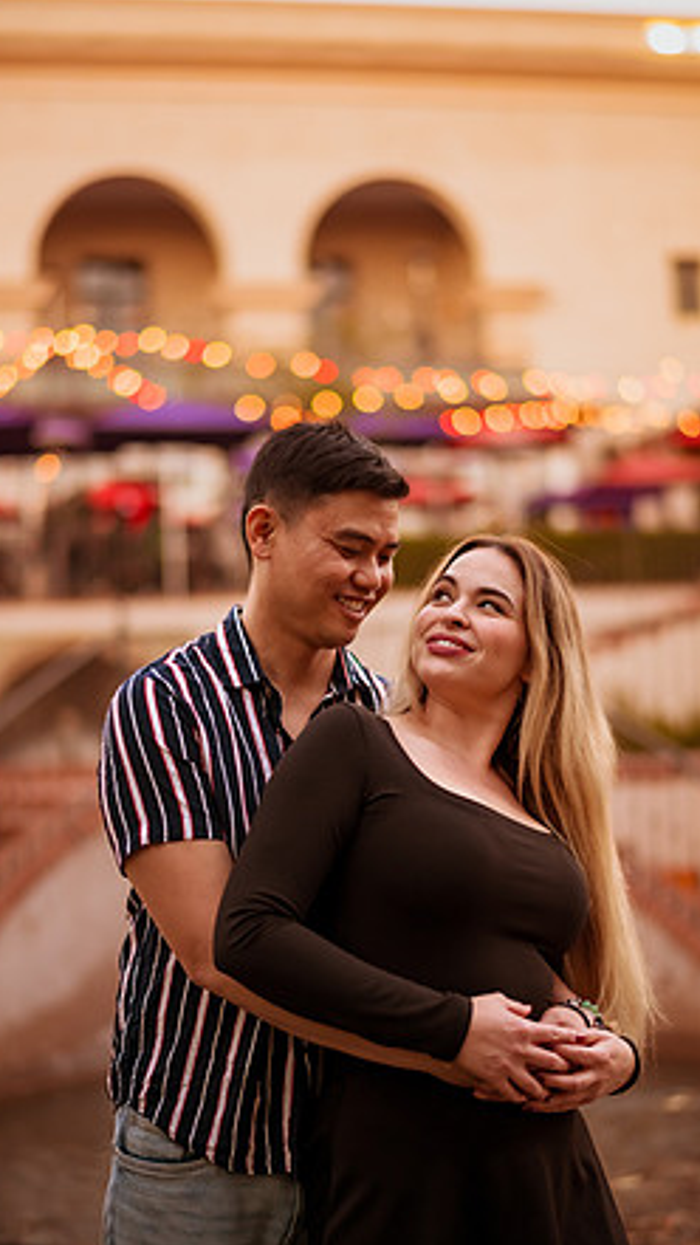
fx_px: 2046
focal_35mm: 62
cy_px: 627
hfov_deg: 19.4
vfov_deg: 33.8
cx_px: 336
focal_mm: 58
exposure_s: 1/500
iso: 1250
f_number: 1.4
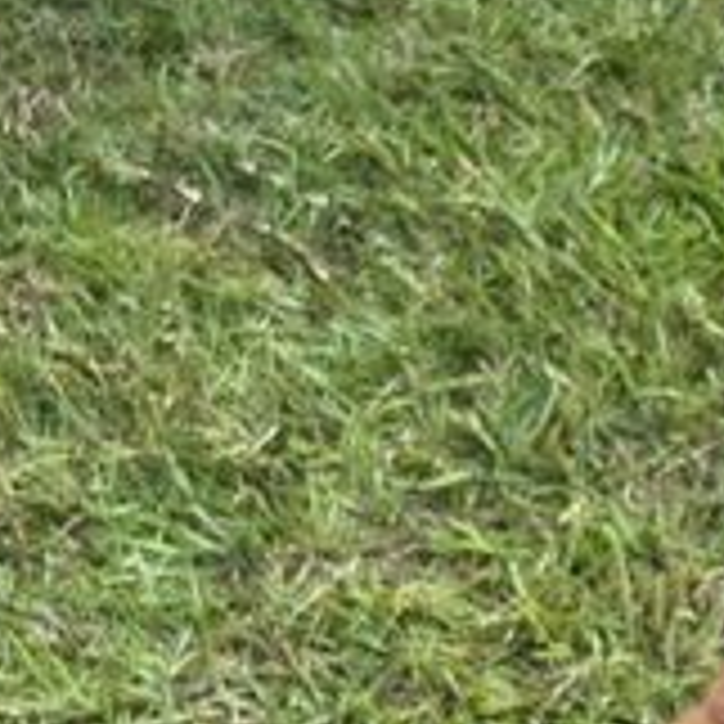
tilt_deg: -45.3
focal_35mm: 95
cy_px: 650
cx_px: 1052
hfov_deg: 16.8
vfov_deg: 18.0
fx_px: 2248
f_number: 1.5
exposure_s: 1/161
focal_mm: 5.7
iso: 40
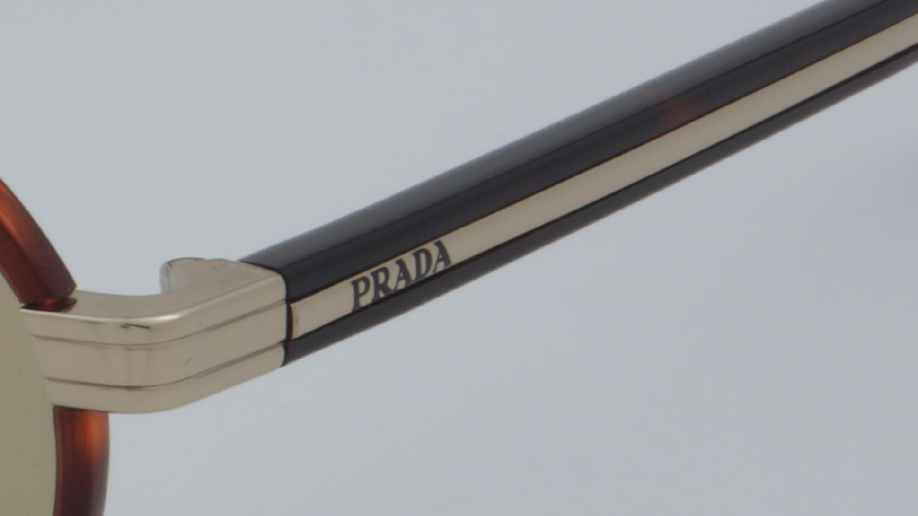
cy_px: 224
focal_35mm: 243
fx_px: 5915
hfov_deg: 8.7
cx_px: -259
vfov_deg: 5.0
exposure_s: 1/4
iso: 100
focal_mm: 50
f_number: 32
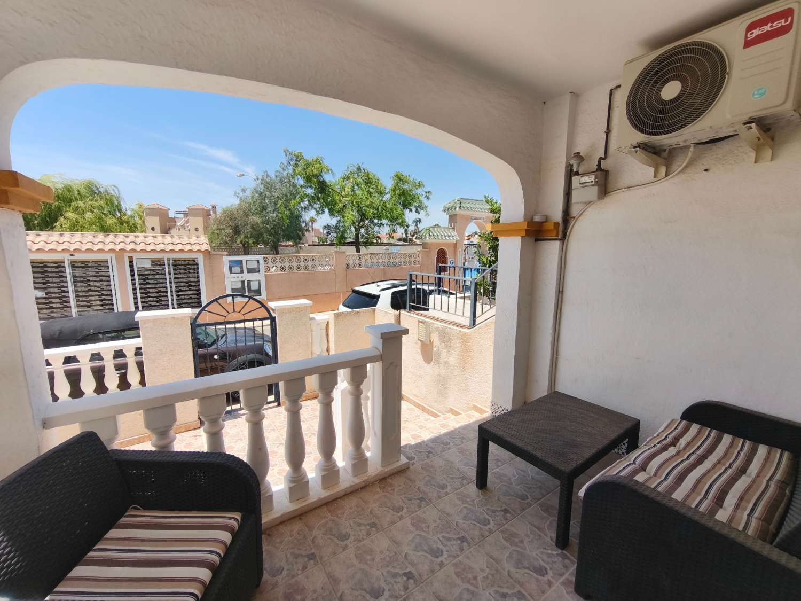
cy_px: 300
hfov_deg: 98.2
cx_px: 400
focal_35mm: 15
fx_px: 347
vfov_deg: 81.7
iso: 50
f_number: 2.2
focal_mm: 1.91
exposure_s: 1/1323
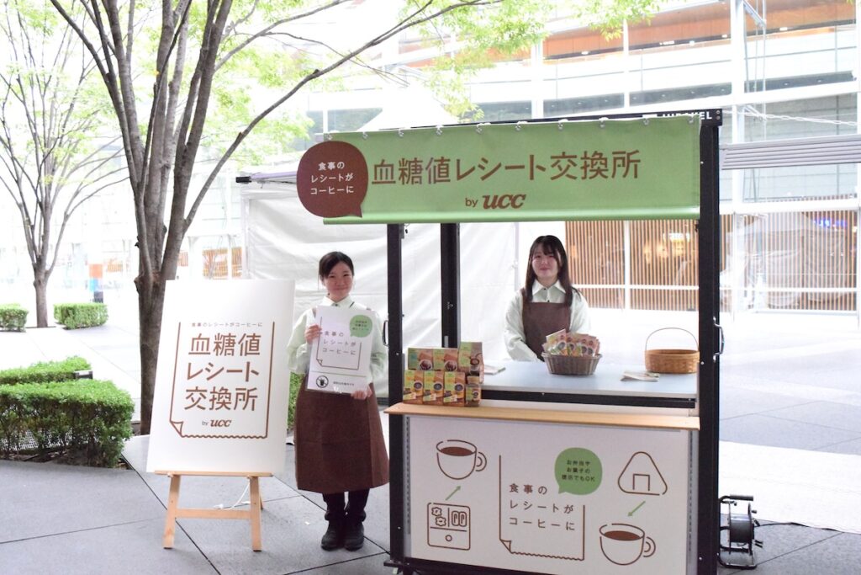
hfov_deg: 59.5
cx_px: 430
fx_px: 753
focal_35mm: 32
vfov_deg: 41.7
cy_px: 288
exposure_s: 1/60
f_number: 5.6
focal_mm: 21
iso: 12800
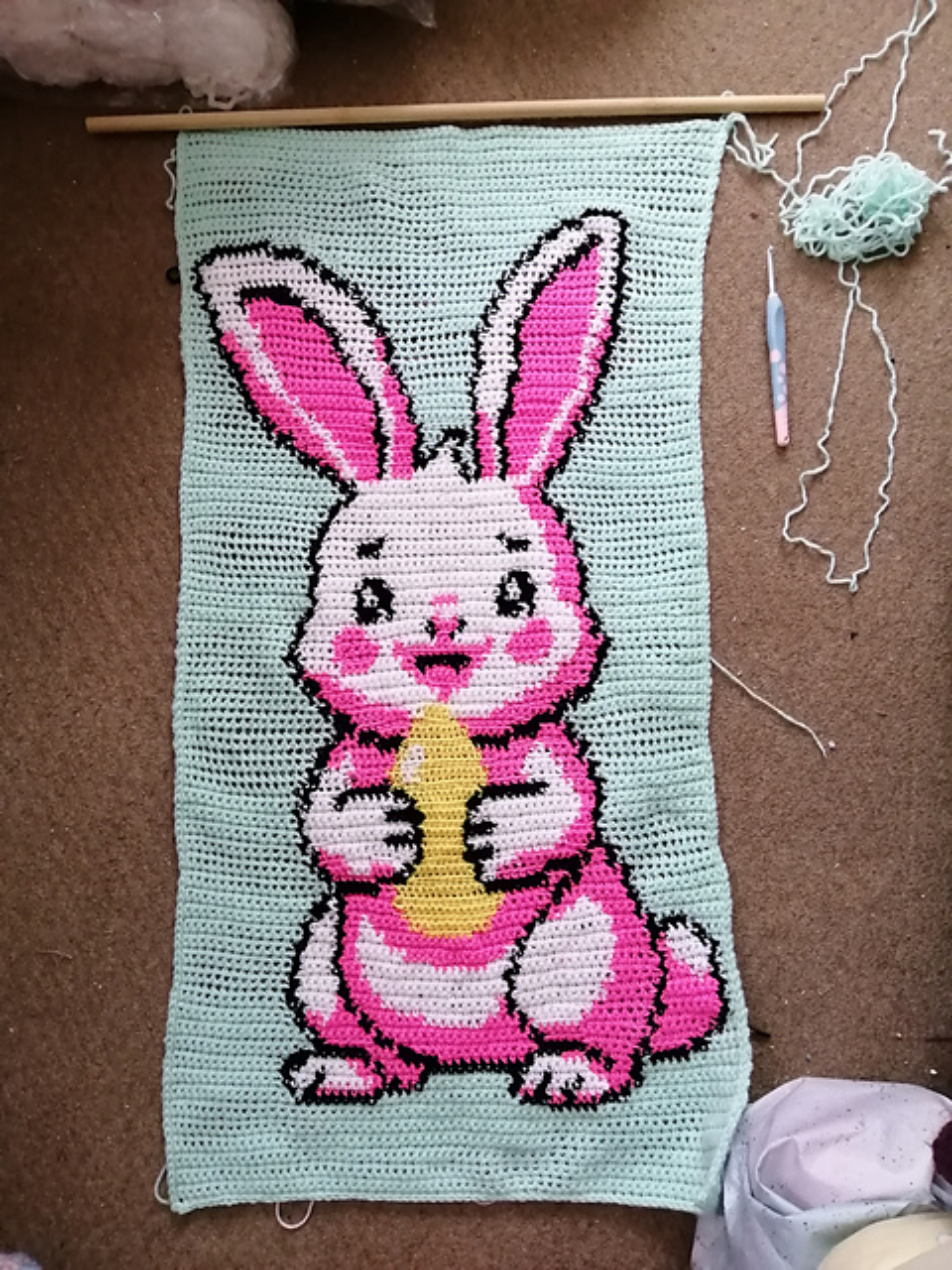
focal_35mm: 26
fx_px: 953
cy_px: 635
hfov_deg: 53.1
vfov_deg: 67.3
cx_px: 476
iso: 320
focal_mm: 3.6
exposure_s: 1/33.3
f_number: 1.8
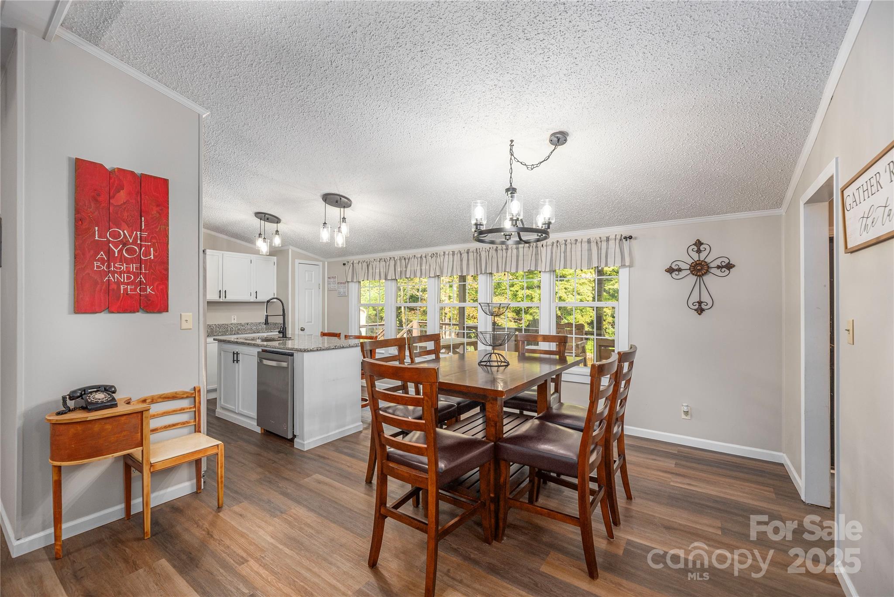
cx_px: 447
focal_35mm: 14
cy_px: 298
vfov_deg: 81.3
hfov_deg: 104.2
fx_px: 348
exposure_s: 1/80
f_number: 7.1
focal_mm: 14
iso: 320
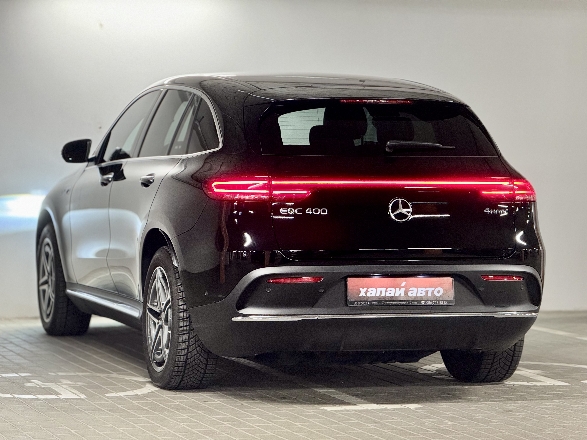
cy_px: 220
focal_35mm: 120
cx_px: 294
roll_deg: -0.5
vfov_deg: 12.3
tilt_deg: -0.9
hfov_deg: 16.4
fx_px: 2035
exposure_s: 1/50
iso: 400
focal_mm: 15.66
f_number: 2.8
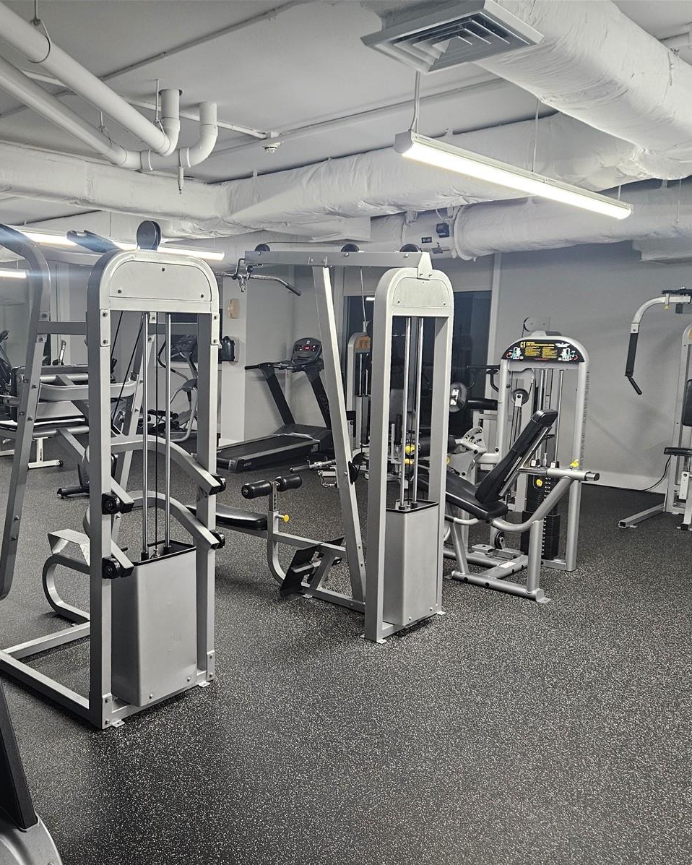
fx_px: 768
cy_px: 433
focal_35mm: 30
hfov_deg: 46.8
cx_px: 176
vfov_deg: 58.8
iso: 400
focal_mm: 5.4
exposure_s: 1/120
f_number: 1.8
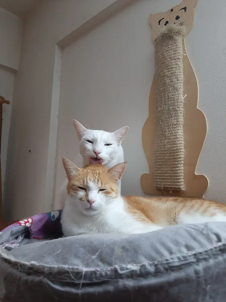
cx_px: 113
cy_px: 151
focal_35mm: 26
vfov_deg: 67.3
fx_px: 226
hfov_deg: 53.1
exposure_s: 1/50
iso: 200
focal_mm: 3.93
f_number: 1.7
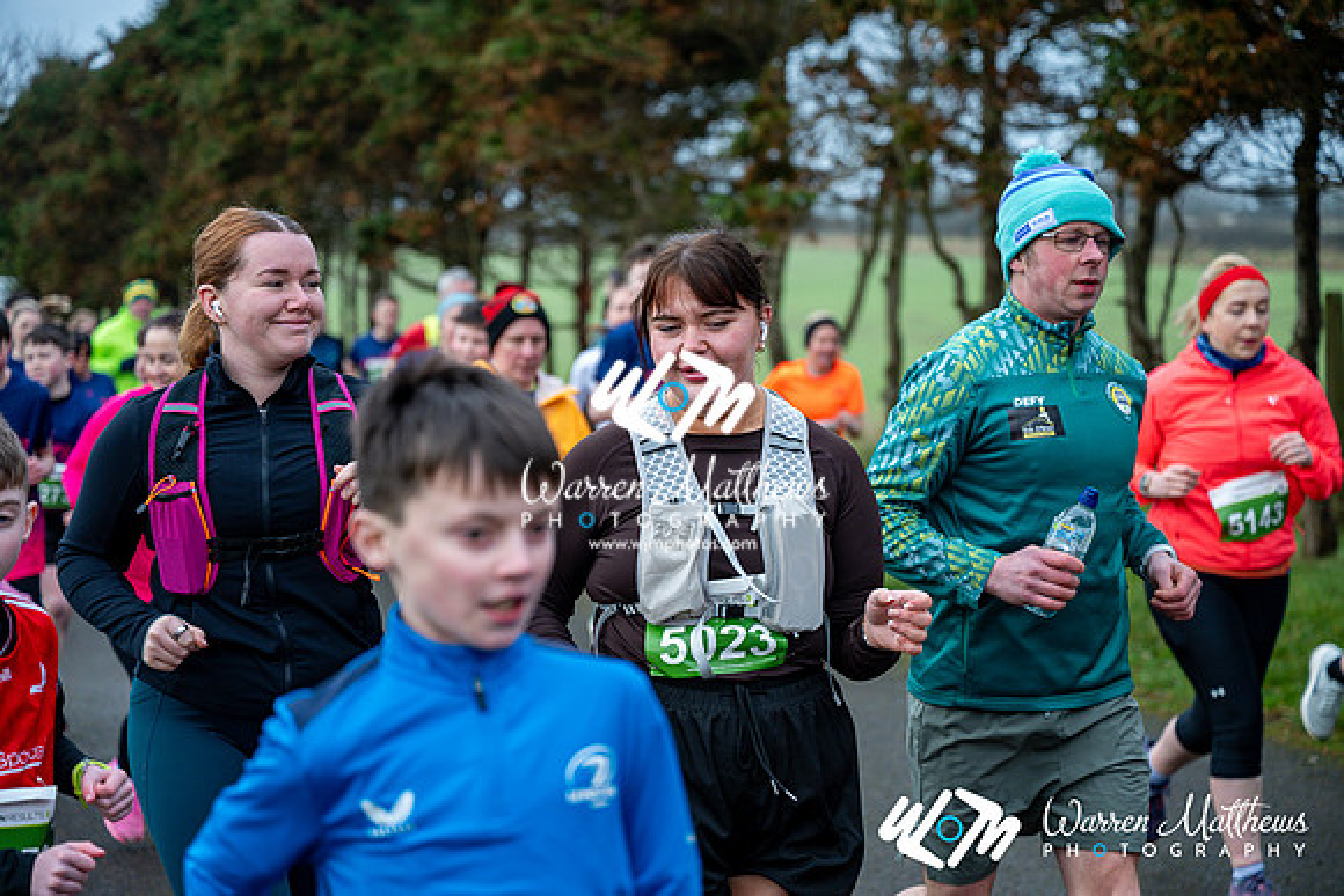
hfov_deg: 28.8
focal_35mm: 70
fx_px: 2614
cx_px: 672
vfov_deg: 19.5
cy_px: 448
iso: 500
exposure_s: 1/1250
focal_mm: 70
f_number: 2.8
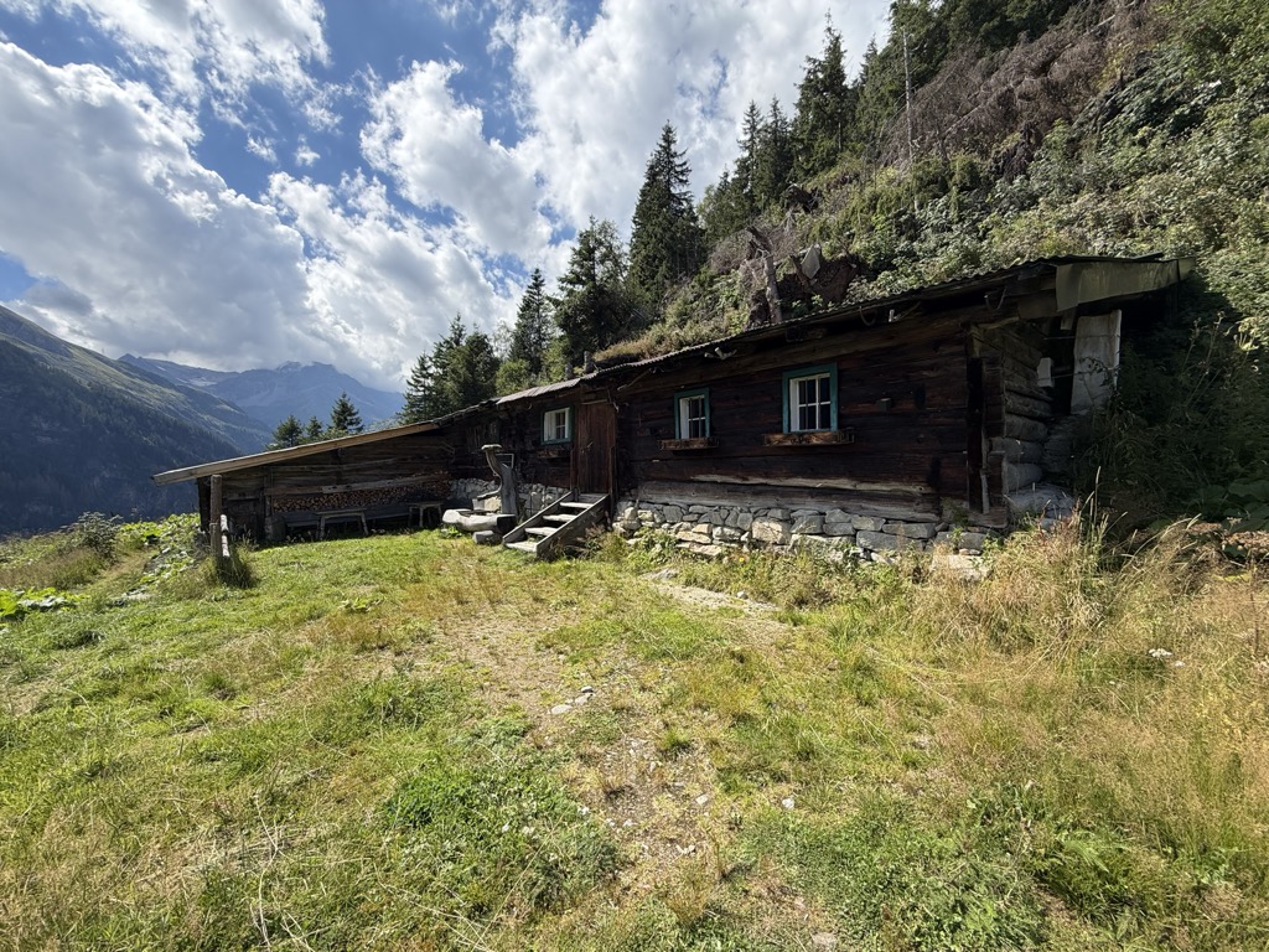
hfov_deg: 102.1
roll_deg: +1.4
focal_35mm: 14
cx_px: 634
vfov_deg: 85.7
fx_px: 513
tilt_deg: -2.6
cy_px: 476
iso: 25
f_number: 2.2
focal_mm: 2.22
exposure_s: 1/864
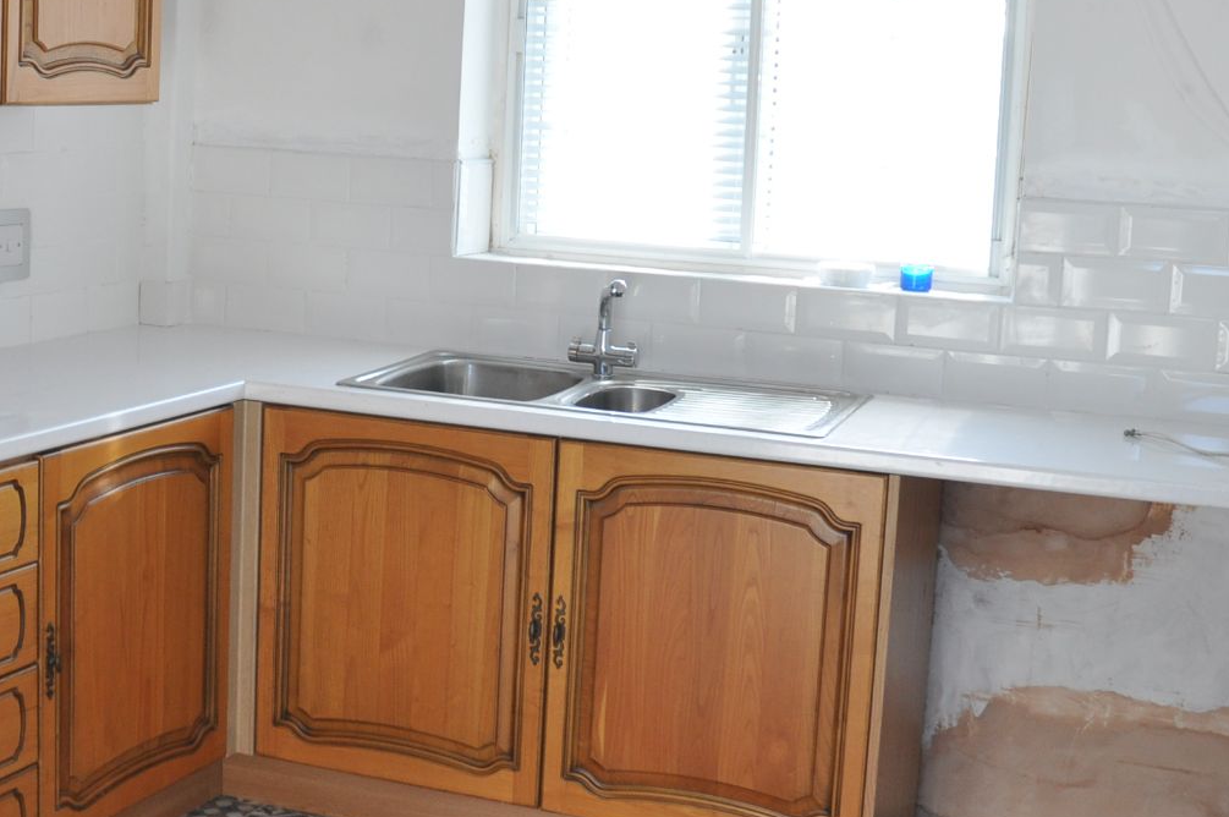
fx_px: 1876
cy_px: 325
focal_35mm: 55
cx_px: 331
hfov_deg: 35.6
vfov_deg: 24.5
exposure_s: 1/100
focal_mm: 18
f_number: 5
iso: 400
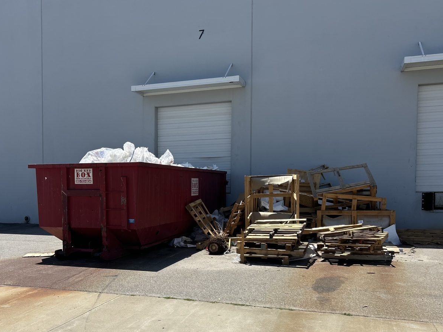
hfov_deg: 52.2
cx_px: 175
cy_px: 211
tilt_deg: -2.6
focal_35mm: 35
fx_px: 448
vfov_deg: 40.3
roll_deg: -0.3
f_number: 1.5
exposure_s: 1/5076
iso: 50
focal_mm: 5.7
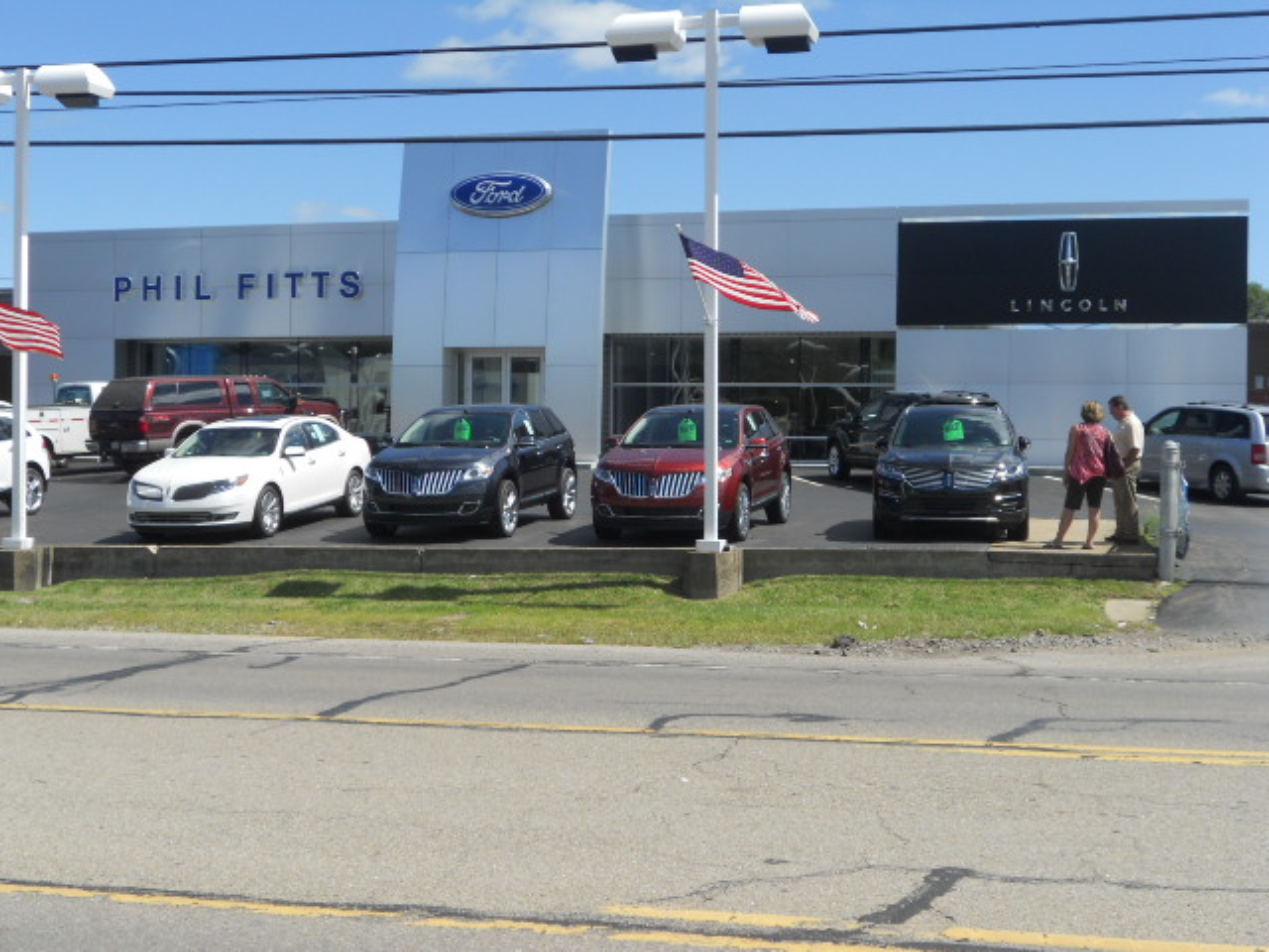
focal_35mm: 46
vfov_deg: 31.5
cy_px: 476
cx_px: 634
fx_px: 1686
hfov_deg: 41.2
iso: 80
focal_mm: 8.2
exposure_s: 1/640
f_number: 4.3
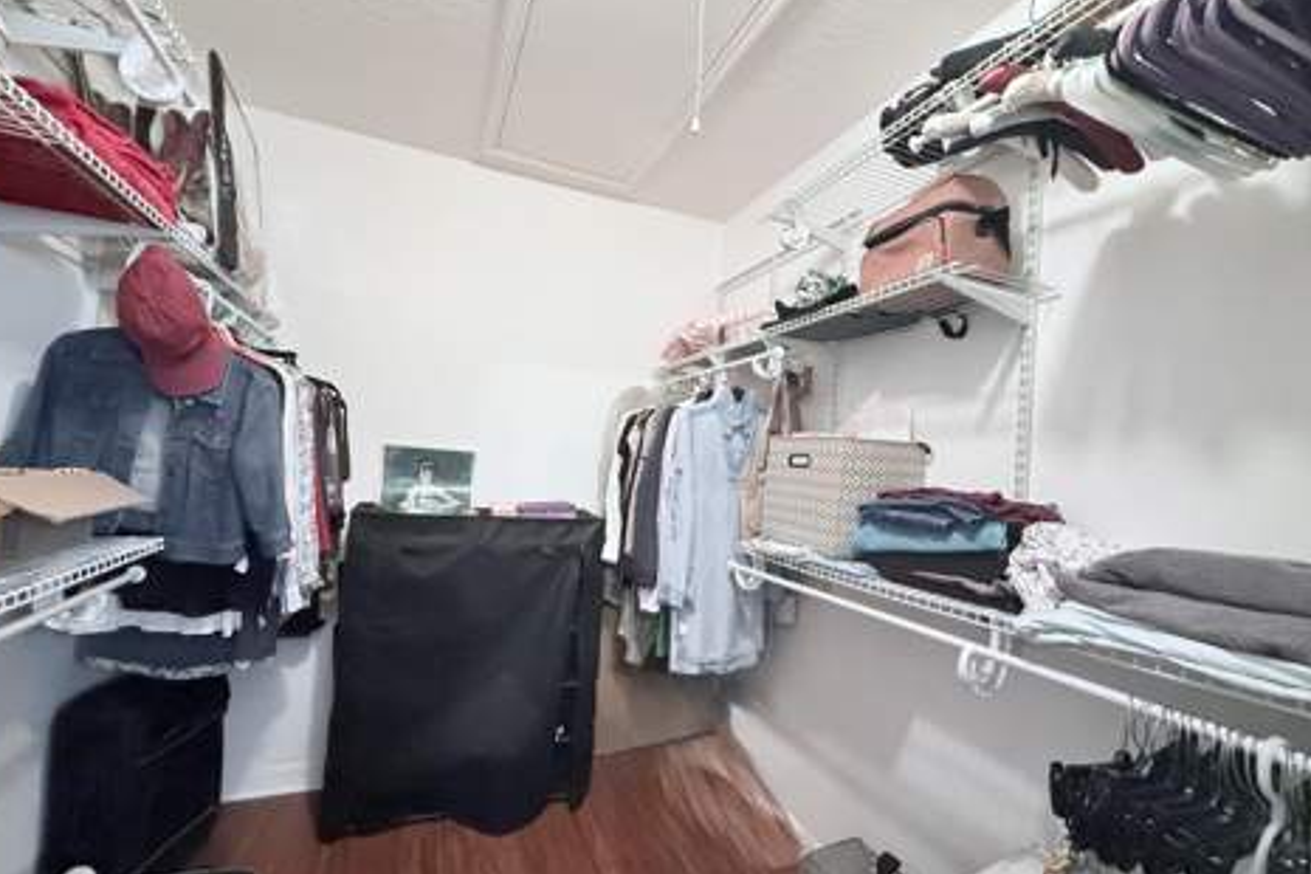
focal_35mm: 15
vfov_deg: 77.3
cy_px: 441
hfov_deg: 100.4
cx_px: 637
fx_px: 546
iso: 1000
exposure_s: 1/60
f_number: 2.2
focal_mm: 2.22
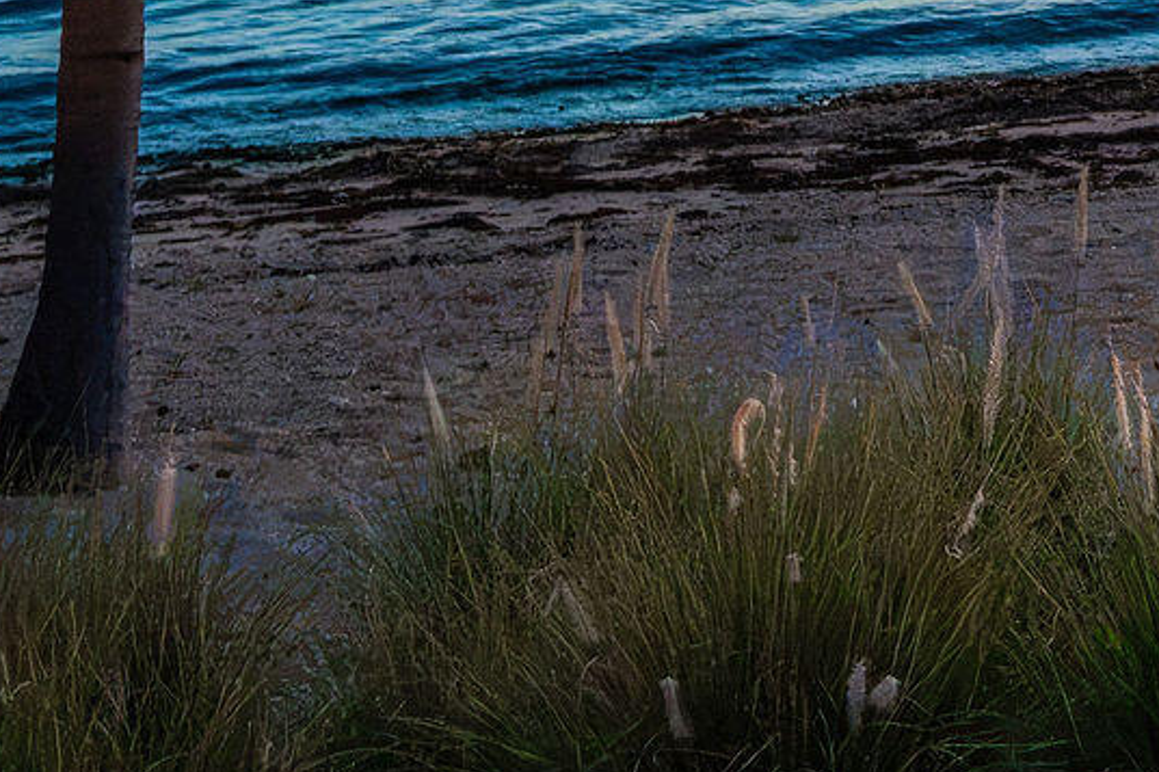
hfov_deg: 16.3
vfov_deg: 11.0
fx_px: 3701
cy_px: -663
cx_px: 1715
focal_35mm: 115
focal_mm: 30
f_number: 8
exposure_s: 1/10
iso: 1600
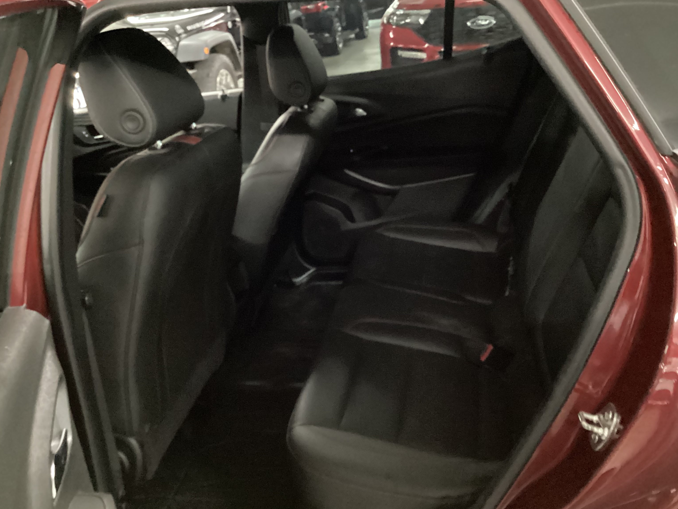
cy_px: 253
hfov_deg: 55.3
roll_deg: +5.6
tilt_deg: -24.2
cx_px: 344
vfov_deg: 43.0
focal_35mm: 33
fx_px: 646
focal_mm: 3.3
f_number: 2.4
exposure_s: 1/15
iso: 800
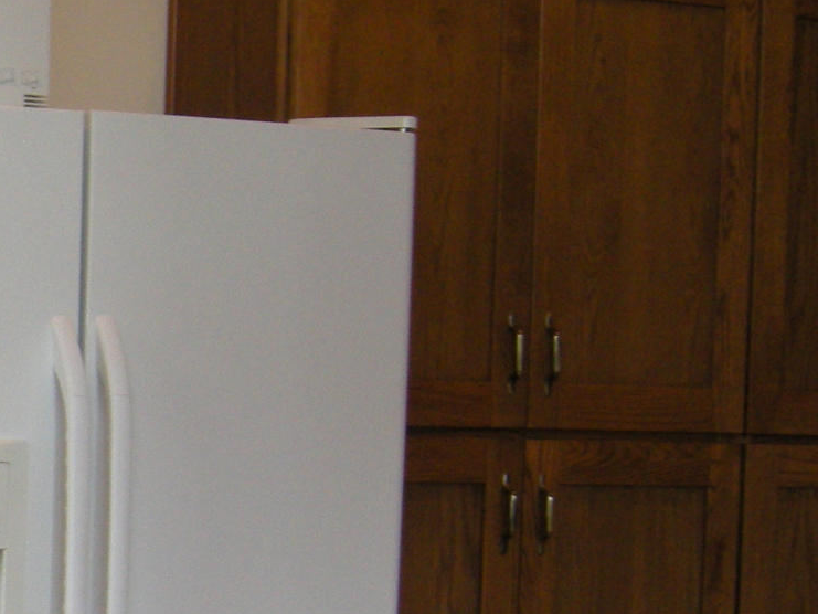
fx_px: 2978
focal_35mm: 126
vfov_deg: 11.5
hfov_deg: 14.6
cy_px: 775
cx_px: -395
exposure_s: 1/54.7
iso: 149
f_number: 2.7
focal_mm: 7.5
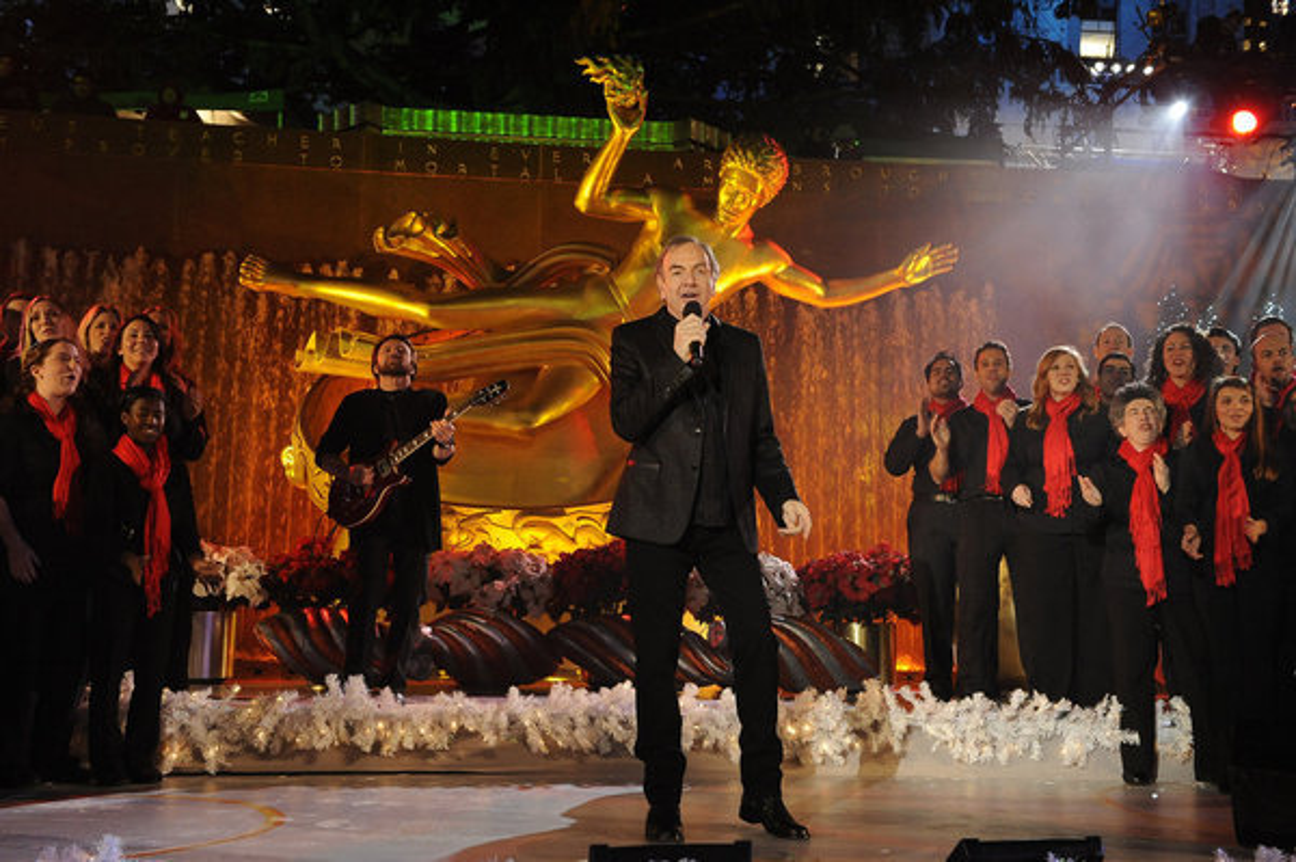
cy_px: 431
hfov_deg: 44.5
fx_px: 1583
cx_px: 648
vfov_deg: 30.5
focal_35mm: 44
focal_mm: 44
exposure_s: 1/125
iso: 3200
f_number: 5.6
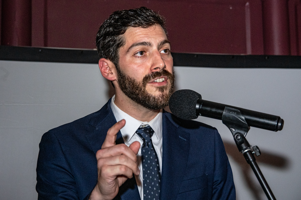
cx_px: 150
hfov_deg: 32.4
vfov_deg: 21.9
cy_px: 100
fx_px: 518
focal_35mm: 62
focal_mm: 62
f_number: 7.1
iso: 3200
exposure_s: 1/200
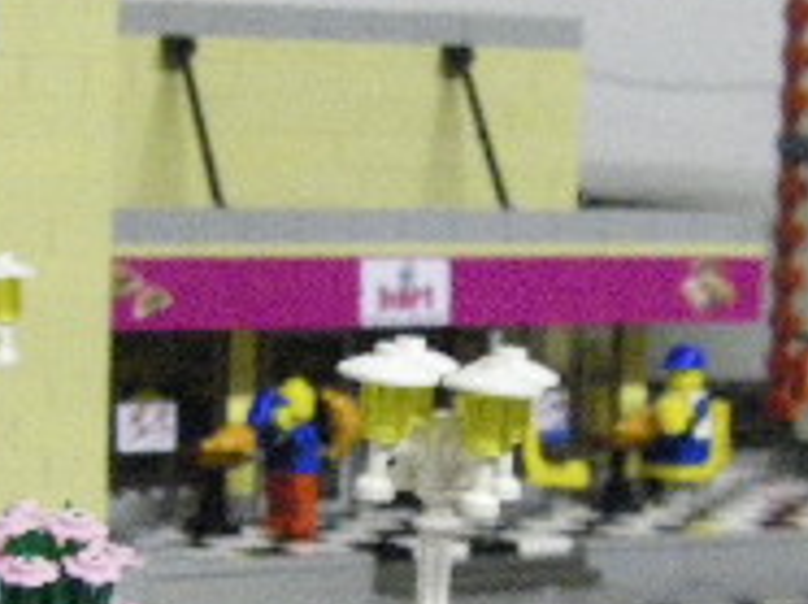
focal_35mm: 131
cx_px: 491
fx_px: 3054
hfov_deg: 15.1
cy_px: 491
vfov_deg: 11.2
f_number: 3.5
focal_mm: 6.3
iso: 800
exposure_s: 1/30
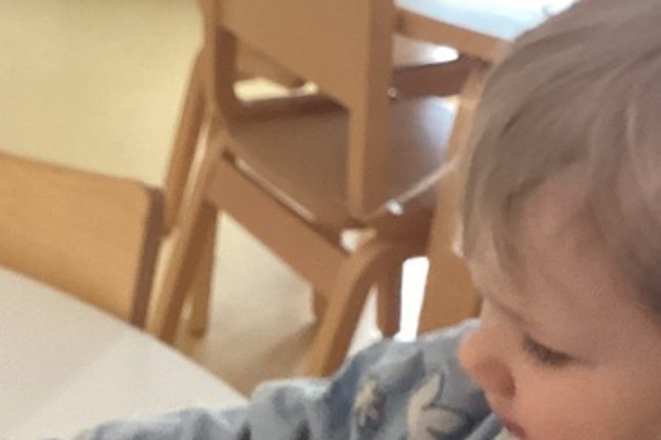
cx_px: 118
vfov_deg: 13.9
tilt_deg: -34.0
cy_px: 546
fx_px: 1743
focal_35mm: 95
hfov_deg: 21.2
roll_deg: -5.2
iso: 250
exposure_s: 1/50
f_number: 2.4
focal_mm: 3.3
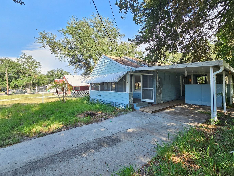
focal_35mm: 15
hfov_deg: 97.9
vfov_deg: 81.7
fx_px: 101
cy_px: 85
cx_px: 128
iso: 50
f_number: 2.2
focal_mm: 2.2
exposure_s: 1/297
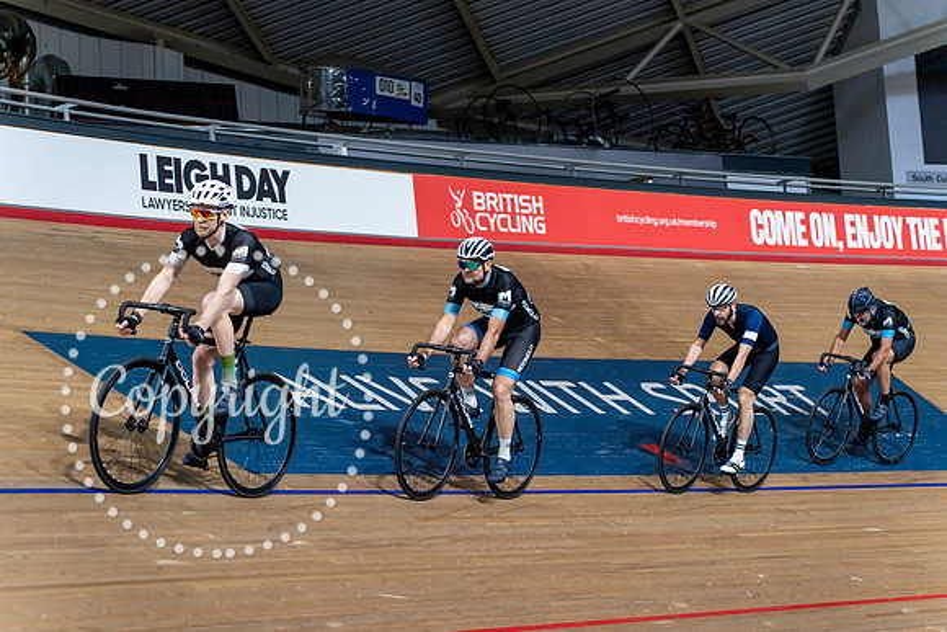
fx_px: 1921
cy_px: 316
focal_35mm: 73
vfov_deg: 18.7
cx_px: 474
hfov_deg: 27.7
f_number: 2.8
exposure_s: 1/1000
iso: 2500
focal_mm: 73
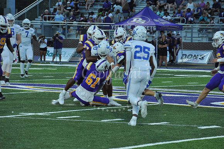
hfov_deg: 10.3
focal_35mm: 200
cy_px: 74
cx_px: 112
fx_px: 1244
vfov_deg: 6.9
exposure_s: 1/400
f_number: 6.3
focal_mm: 200
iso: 1600
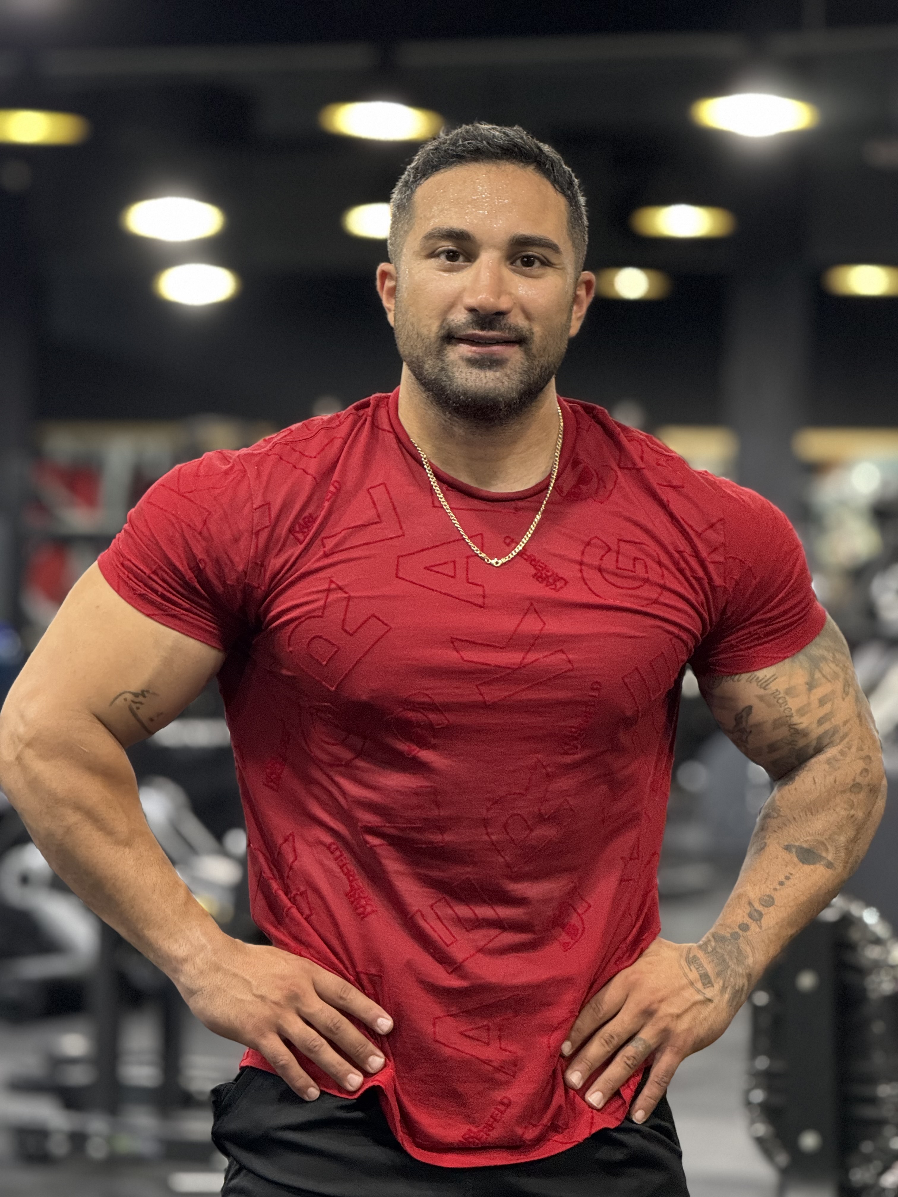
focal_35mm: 120
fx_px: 4151
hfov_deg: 12.3
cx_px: 449
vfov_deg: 16.4
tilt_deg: -0.3
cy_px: 598
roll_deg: -1.5
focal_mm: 15.66
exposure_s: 1/33
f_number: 2.8
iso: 500
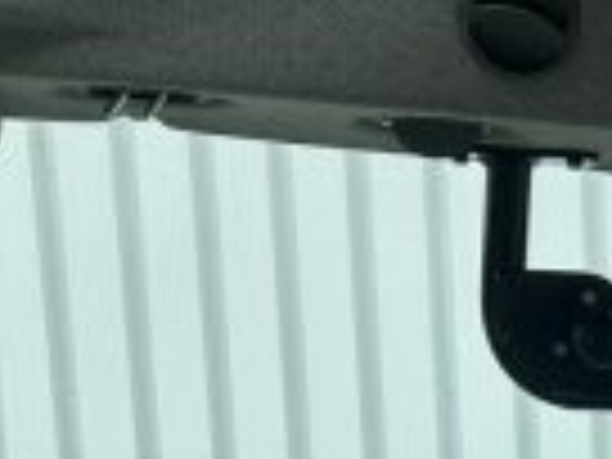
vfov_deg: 11.3
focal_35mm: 113
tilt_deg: -13.0
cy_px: 1044
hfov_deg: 15.6
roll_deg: -1.1
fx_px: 1998
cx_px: 994
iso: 80
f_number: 1.78
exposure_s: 1/1721
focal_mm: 6.86
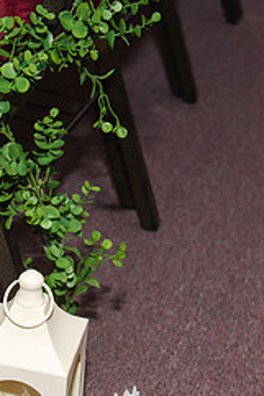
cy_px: 271
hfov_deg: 14.0
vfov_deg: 20.9
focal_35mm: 97
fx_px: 1068
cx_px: 33
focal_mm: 38
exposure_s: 1/200
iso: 1000
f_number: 4
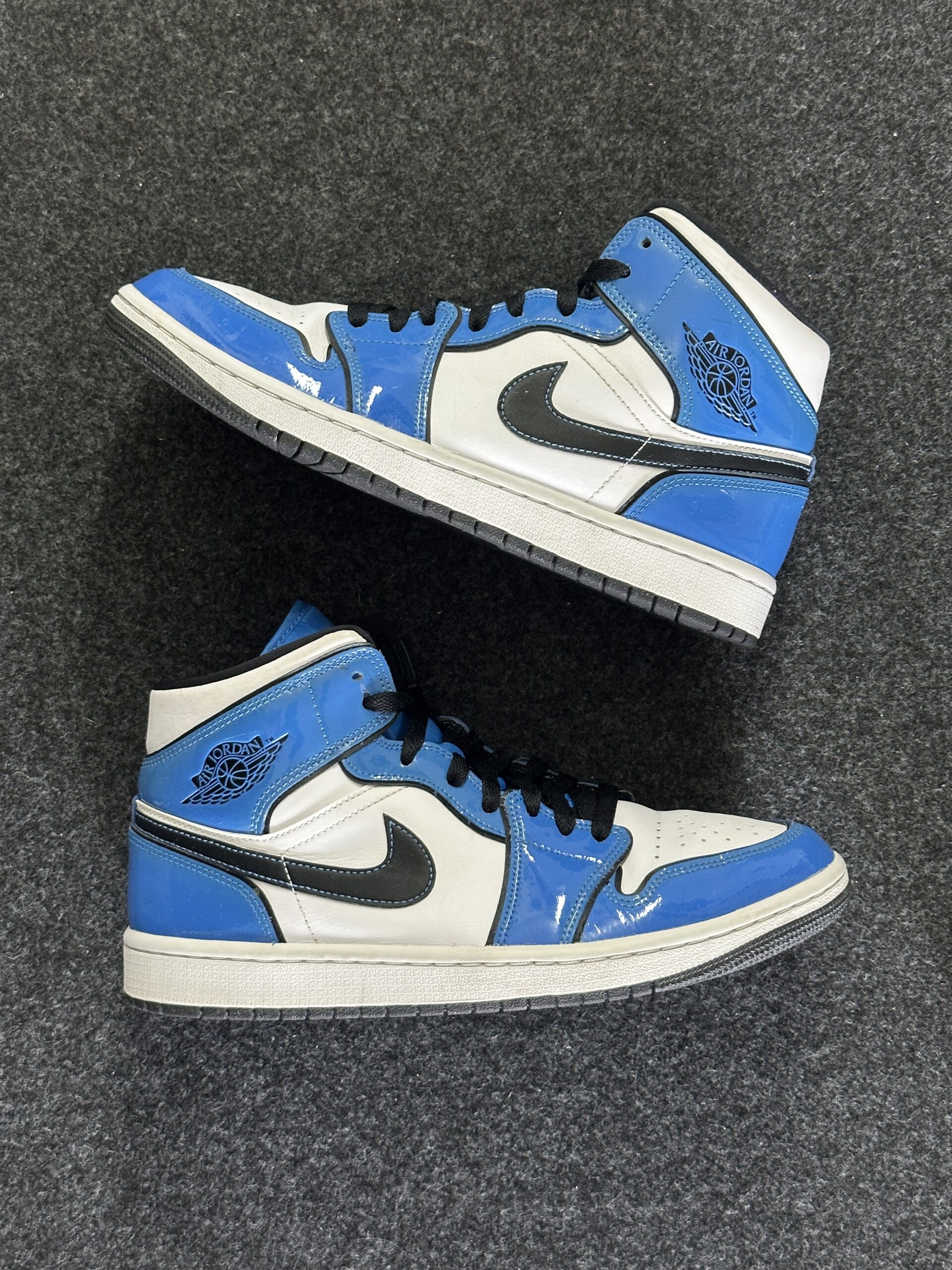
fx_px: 1760
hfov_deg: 30.3
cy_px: 635
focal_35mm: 48
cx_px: 476
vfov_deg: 39.7
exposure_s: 1/50
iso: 160
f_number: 1.78
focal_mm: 6.86
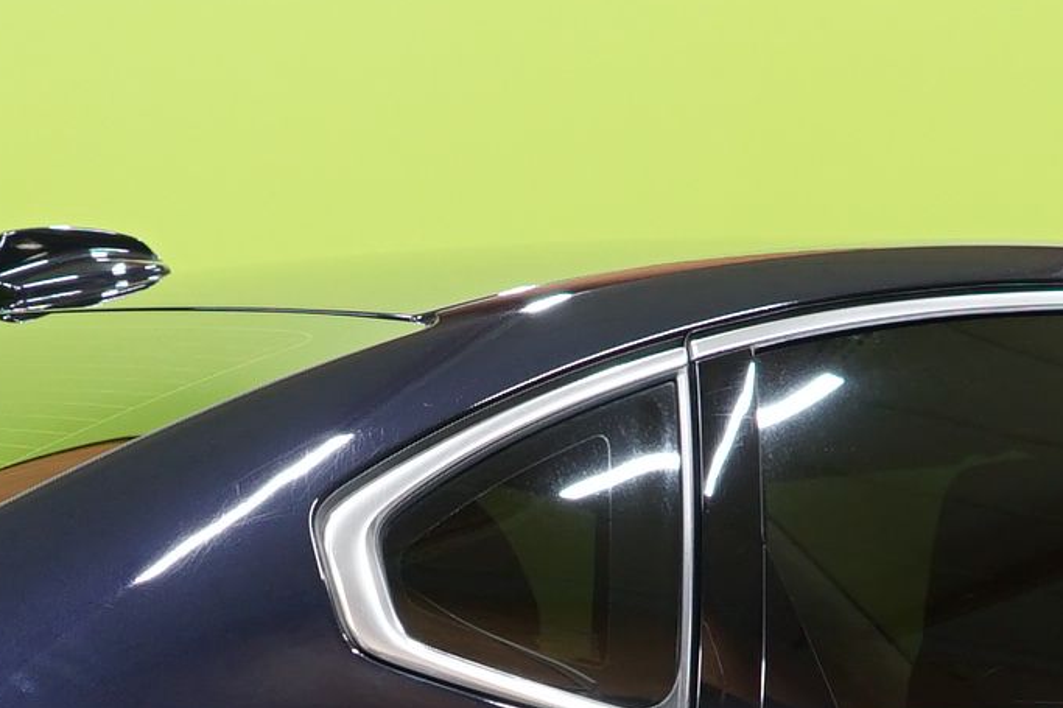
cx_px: 400
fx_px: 5107
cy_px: 826
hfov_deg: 11.9
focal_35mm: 173
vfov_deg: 7.9
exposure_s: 1/20
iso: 400
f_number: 4.5
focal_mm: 30
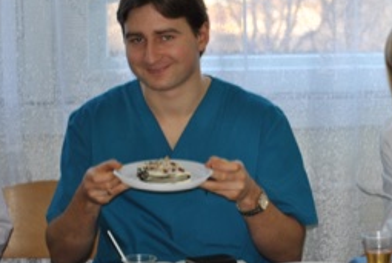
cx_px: 340
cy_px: 152
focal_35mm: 168
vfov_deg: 8.2
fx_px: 1833
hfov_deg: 12.1
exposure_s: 1/60
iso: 200
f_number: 5.6
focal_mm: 55
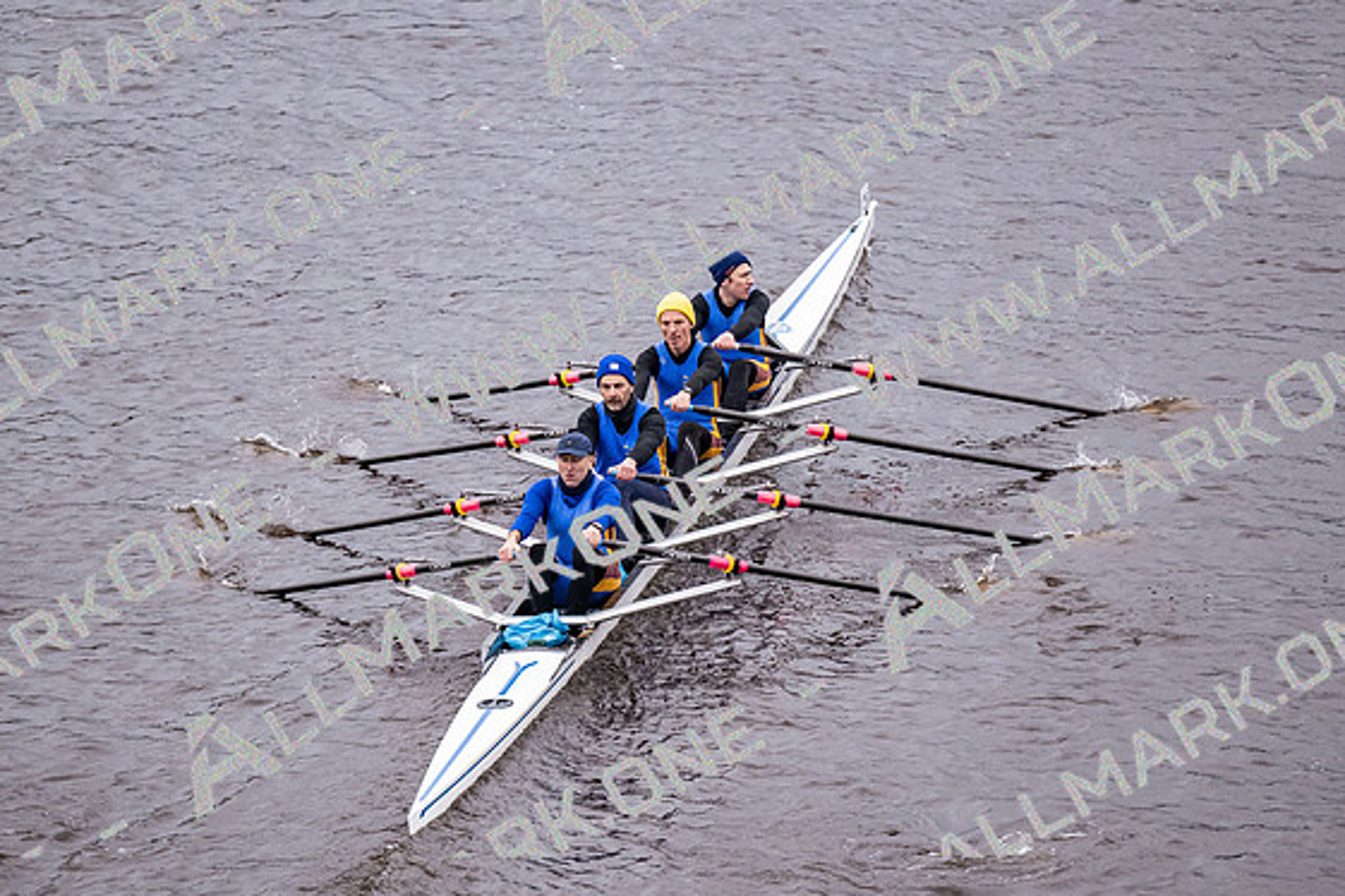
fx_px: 11581
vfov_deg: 4.4
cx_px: 671
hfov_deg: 6.6
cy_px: 448
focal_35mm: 310
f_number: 2.8
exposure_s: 1/2000
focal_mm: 200
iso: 2500
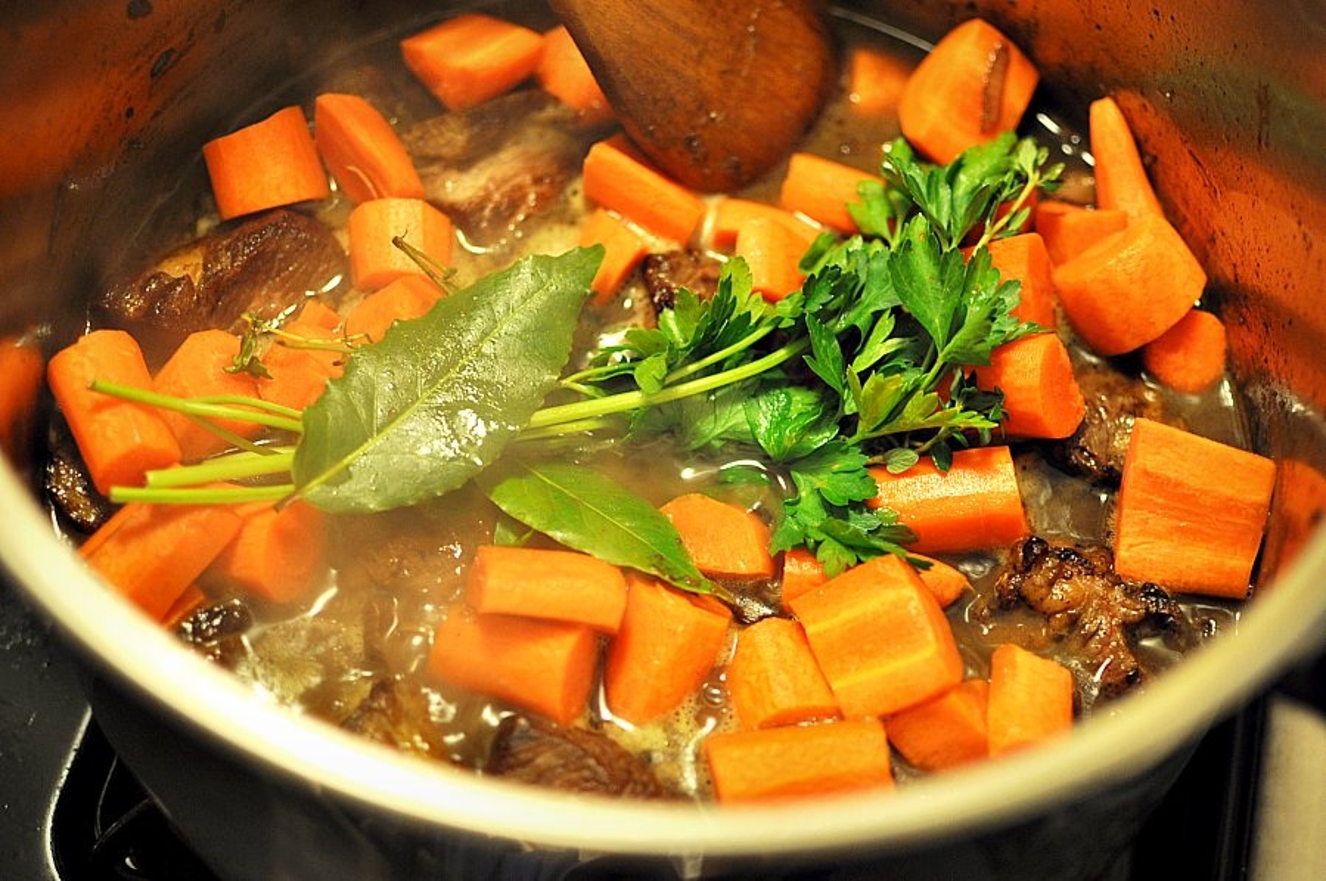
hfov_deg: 37.9
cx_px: 663
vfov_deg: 25.7
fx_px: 1931
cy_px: 440
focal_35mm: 52
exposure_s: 1/60
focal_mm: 35
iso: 400
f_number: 1.8
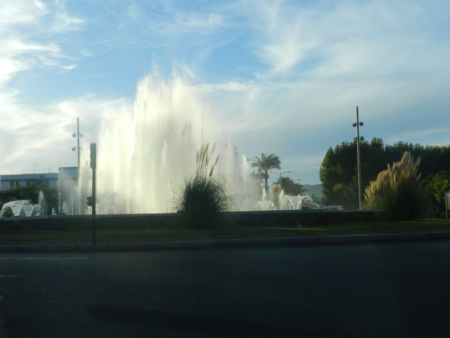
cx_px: 225
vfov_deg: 31.5
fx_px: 598
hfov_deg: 41.2
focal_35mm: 46
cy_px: 169
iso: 160
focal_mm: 8.1
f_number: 4.2
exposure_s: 1/800
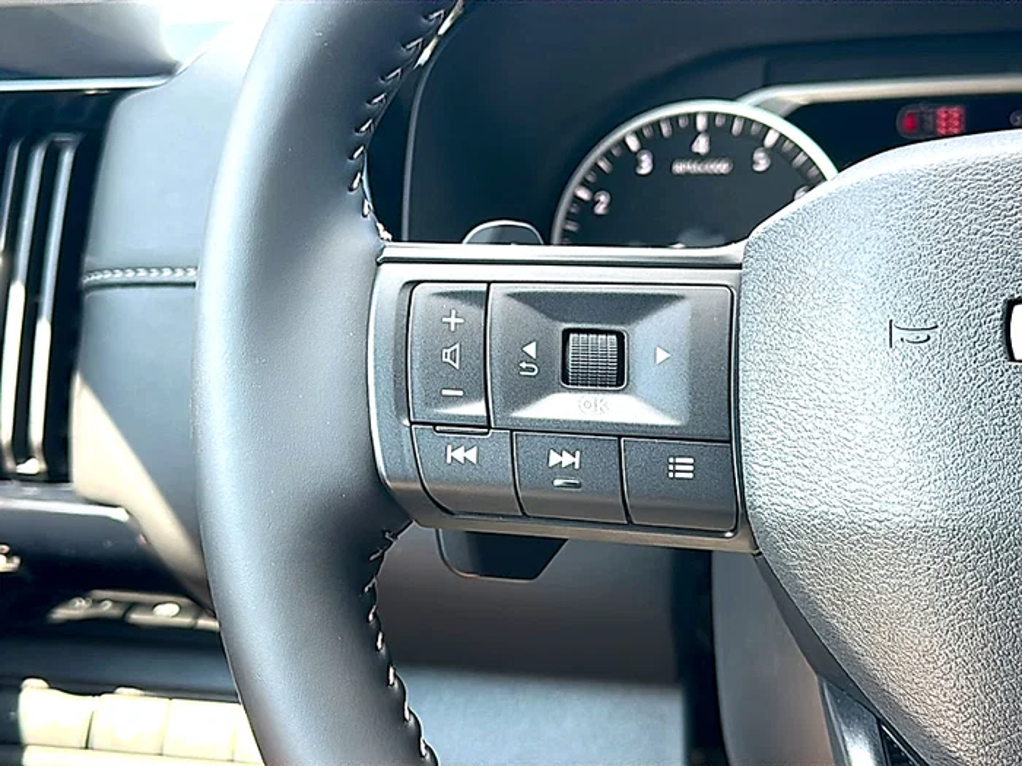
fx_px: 1358
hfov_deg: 41.2
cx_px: 511
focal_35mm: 46
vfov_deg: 31.5
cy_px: 383
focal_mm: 6.86
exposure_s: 1/163
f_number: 1.78
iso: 64
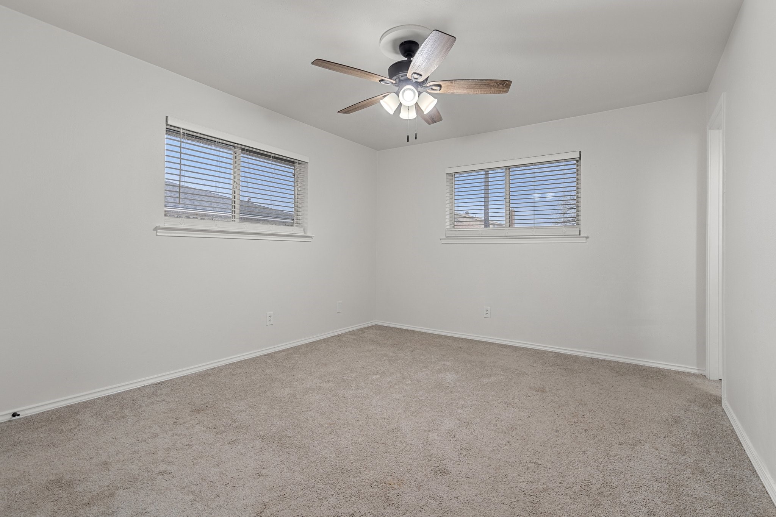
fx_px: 345
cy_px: 258
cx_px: 388
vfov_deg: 73.7
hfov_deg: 96.7
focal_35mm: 16
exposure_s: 1/3
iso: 400
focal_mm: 16
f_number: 8
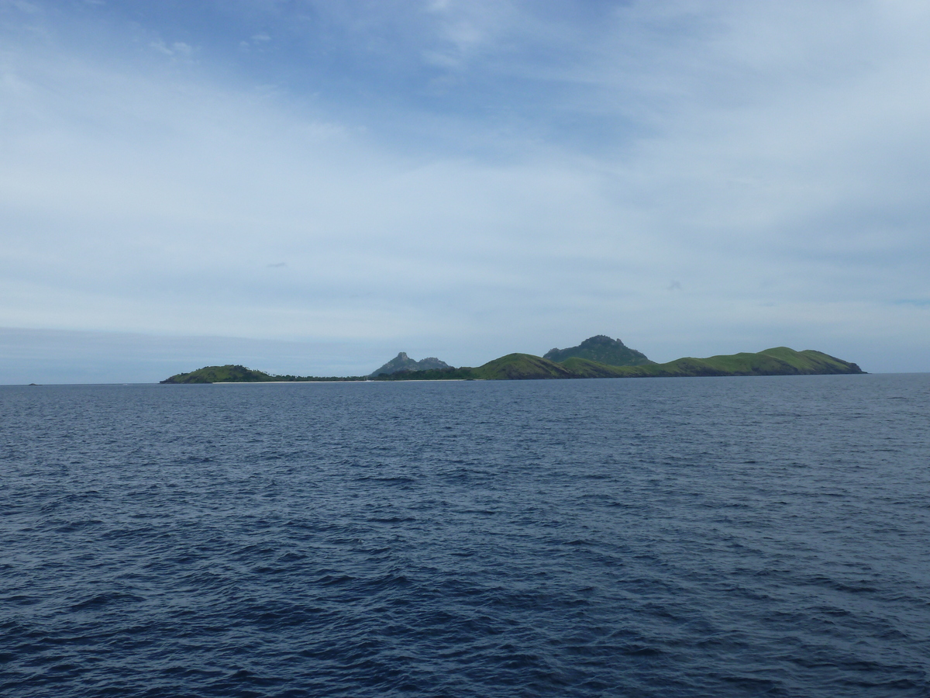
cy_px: 349
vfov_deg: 40.7
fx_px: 940
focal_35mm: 35
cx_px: 465
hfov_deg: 52.6
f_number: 5.6
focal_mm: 5.7
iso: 80
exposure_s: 1/500
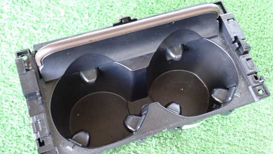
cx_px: 143
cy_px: 89
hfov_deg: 44.6
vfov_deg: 26.0
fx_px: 333
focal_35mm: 46
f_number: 2.7
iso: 800
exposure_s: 1/25
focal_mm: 6.83
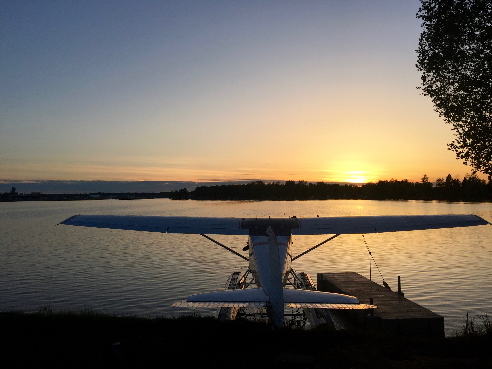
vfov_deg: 48.2
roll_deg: +1.4
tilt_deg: +3.1
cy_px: 184
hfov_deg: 61.7
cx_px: 246
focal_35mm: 29
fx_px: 412
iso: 32
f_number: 2.2
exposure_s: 1/1068
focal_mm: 4.15
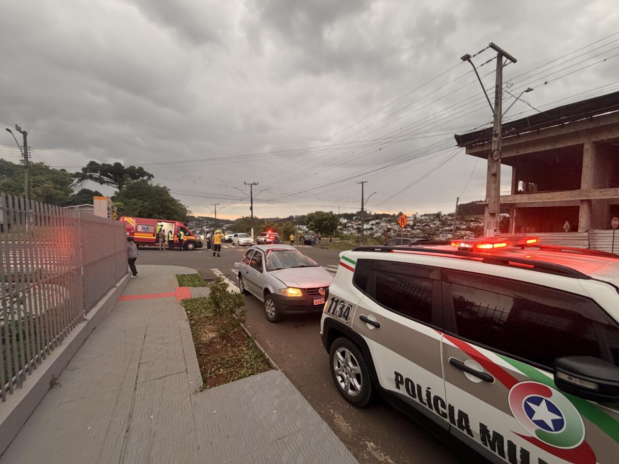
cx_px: 310
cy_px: 232
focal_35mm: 14
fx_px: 250
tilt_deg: -2.7
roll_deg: -0.8
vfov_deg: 85.7
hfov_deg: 102.1
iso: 250
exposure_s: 1/121
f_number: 2.2
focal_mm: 2.22
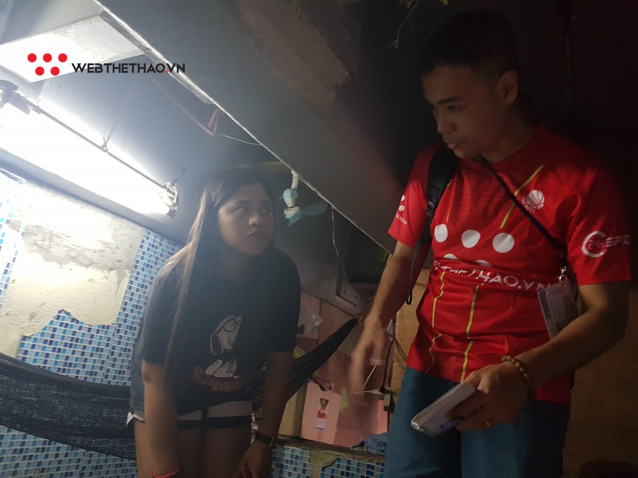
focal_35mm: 26
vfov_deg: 53.1
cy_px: 239
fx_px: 479
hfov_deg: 67.3
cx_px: 319
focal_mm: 4.2
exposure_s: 1/30
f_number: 1.7
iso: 250
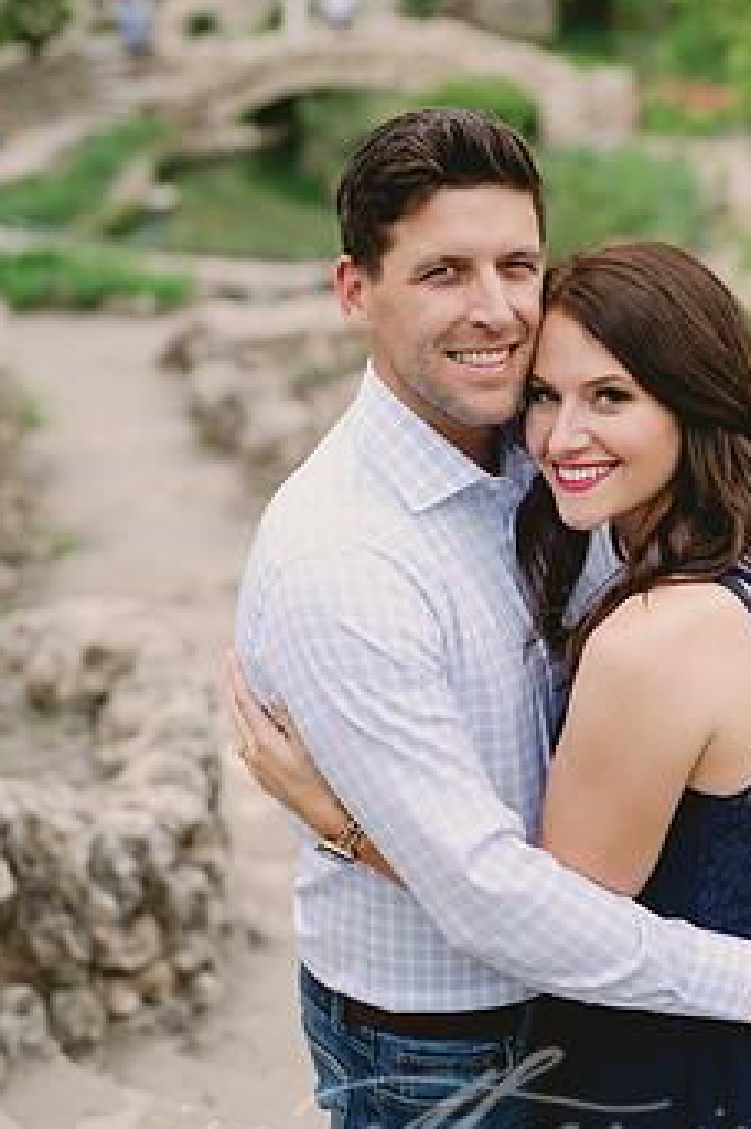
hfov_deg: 20.6
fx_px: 2067
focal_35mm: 66
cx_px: 465
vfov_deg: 30.5
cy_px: 536
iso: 400
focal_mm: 50
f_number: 2.5
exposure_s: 1/1000
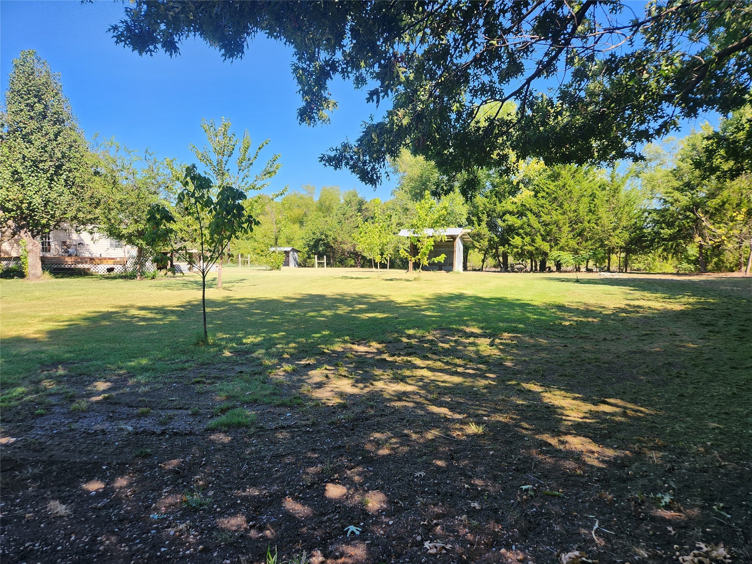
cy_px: 282
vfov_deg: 58.9
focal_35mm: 23
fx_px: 500
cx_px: 376
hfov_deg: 73.9
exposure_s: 1/395
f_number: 1.8
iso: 20
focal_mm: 5.4
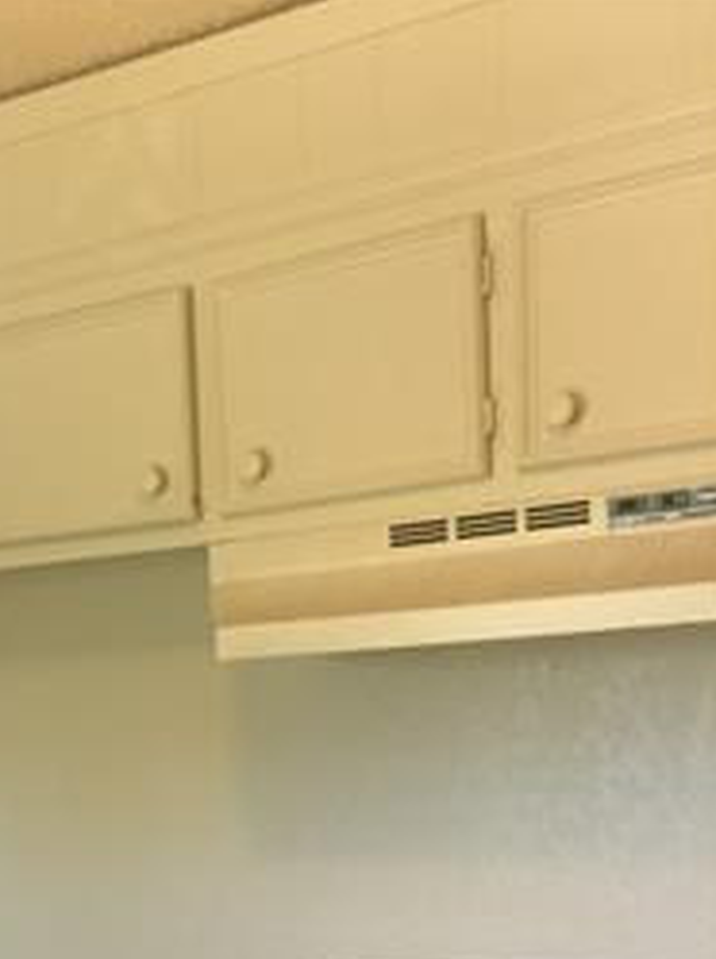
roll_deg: +3.3
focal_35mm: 56
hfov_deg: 25.0
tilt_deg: -8.0
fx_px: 1548
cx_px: 35
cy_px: 917
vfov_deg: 32.2
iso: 32
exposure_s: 1/15
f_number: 2.2
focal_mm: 4.15
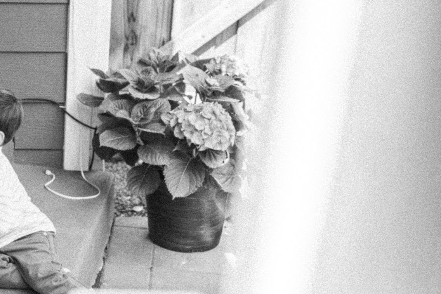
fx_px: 943
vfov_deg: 17.7
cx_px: -33
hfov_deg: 24.7
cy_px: 109
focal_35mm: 77
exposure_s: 1/2500
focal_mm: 35
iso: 200
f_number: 2
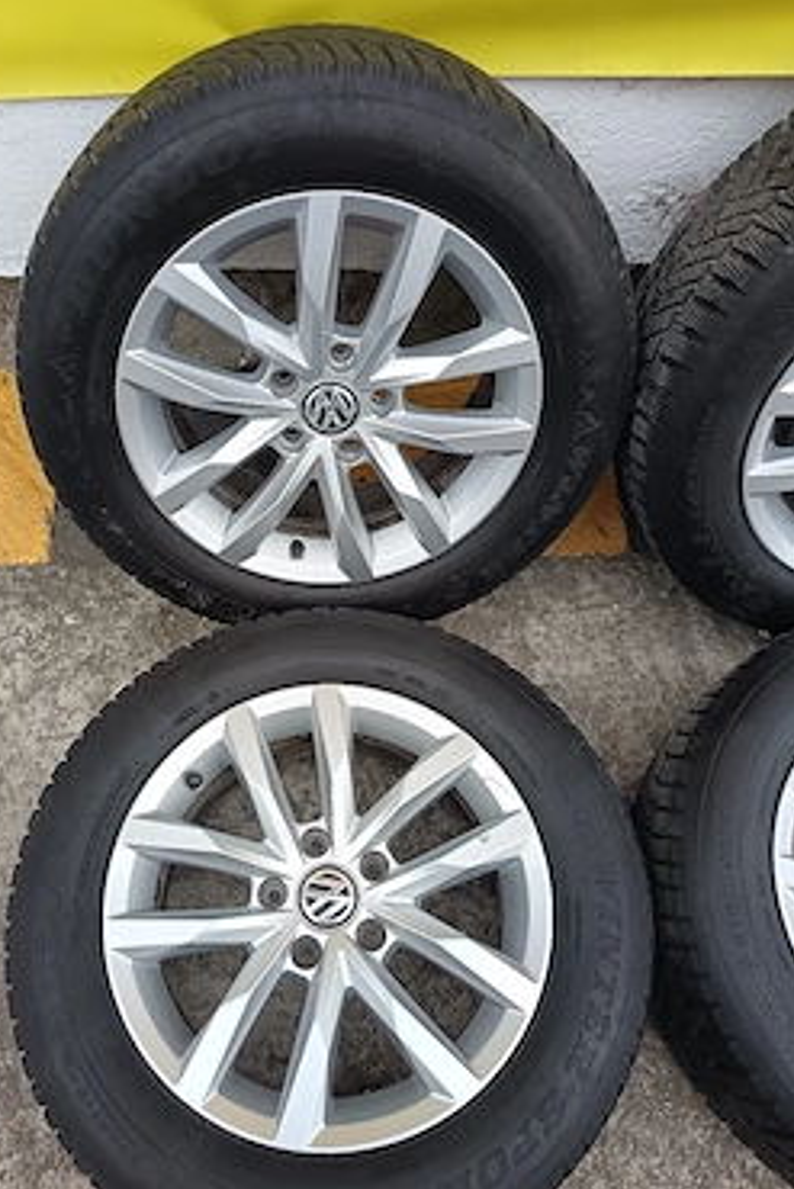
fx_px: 892
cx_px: 331
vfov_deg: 67.3
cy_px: 630
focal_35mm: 27
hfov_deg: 47.8
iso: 1018
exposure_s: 1/100
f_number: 1.75
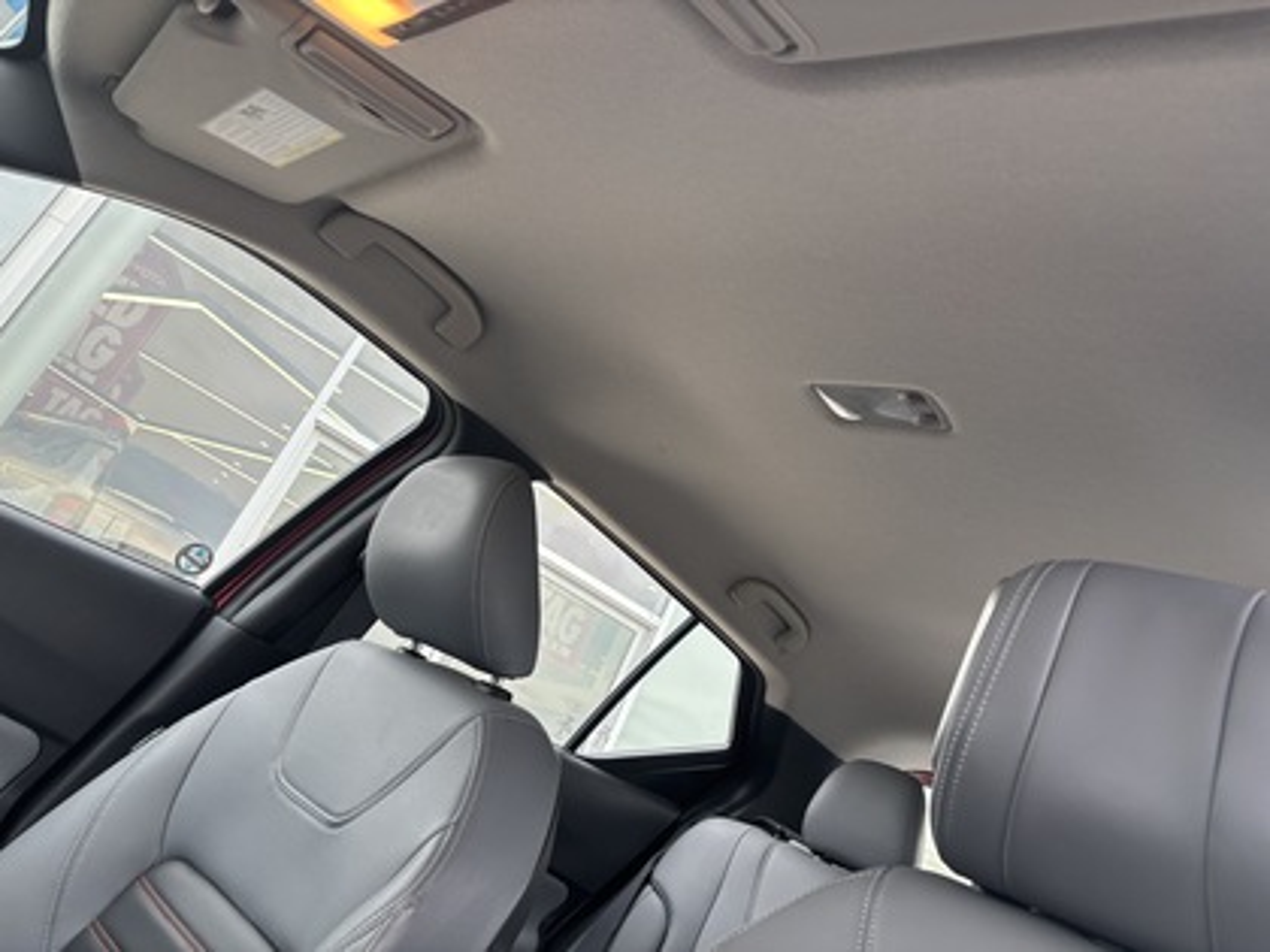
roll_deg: -26.9
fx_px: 954
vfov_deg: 53.1
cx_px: 635
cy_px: 476
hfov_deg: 67.3
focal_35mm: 26
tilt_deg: +20.0
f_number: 1.6
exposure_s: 1/121
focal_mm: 5.96
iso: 64
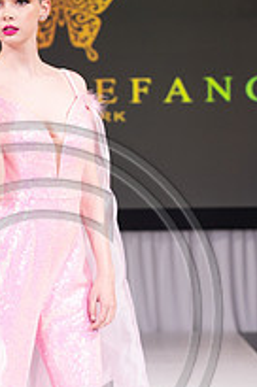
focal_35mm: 202
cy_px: 311
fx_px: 2170
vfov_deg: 10.2
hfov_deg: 6.8
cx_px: 31
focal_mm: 92
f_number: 5.6
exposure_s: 1/400
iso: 2000
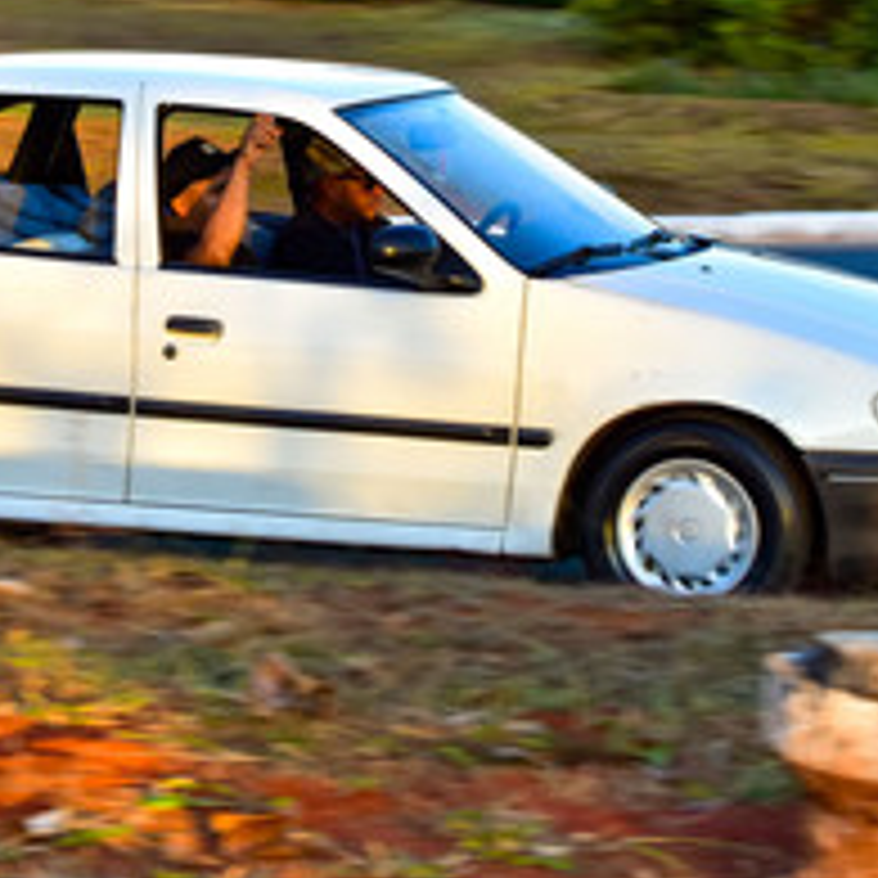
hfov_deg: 9.7
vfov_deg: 9.7
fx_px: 5168
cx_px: 311
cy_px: 142
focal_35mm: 180
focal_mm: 55
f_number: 6.3
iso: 250
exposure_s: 1/200
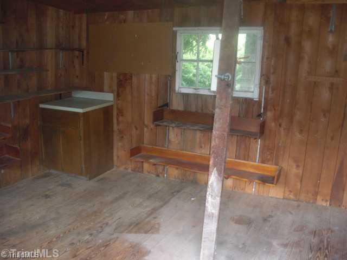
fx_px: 361
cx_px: 174
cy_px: 130
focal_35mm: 36
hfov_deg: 51.4
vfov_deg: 39.7
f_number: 2.8
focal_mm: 6.3
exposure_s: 1/60
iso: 200
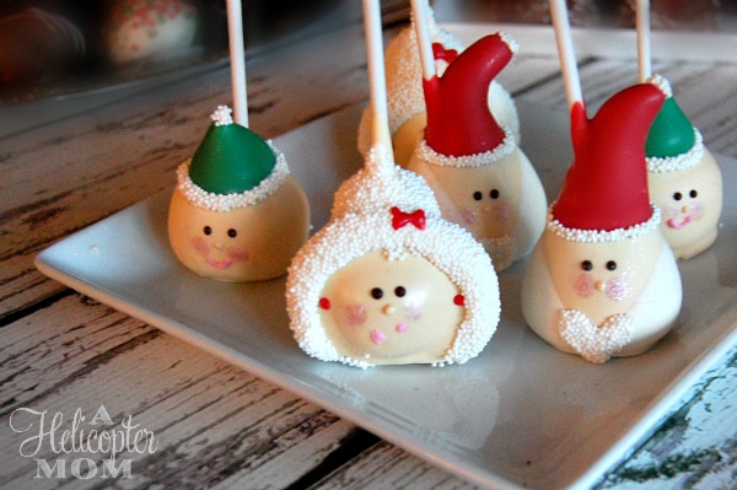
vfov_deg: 29.8
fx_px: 920
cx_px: 368
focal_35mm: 45
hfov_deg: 43.6
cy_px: 245
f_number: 4.2
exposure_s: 1/6
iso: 1600
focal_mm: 30
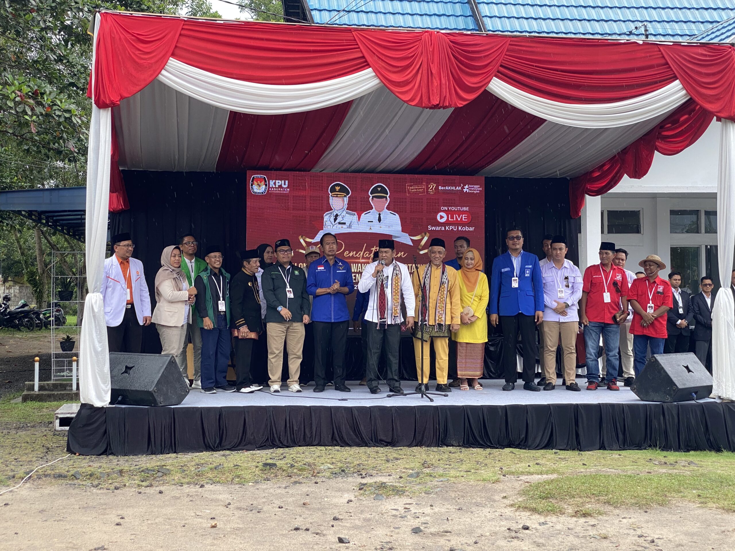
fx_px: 1104
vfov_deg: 28.0
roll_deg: +0.9
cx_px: 368
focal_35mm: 52
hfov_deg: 36.8
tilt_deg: +1.8
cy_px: 276
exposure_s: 1/396
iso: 20
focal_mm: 6
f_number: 2
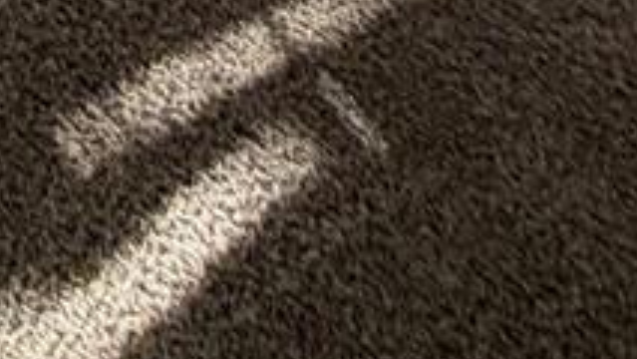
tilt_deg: -12.4
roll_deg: -2.8
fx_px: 1453
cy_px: -1152
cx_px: -401
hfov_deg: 20.1
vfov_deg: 7.7
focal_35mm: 86
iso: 100
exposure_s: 1/121
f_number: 2.2
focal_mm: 2.22
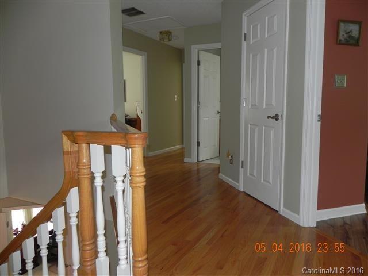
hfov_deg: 67.3
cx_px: 184
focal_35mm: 26
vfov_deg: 53.1
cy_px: 138
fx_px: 276
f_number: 2.8
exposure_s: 1/30
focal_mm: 4.6
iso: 200
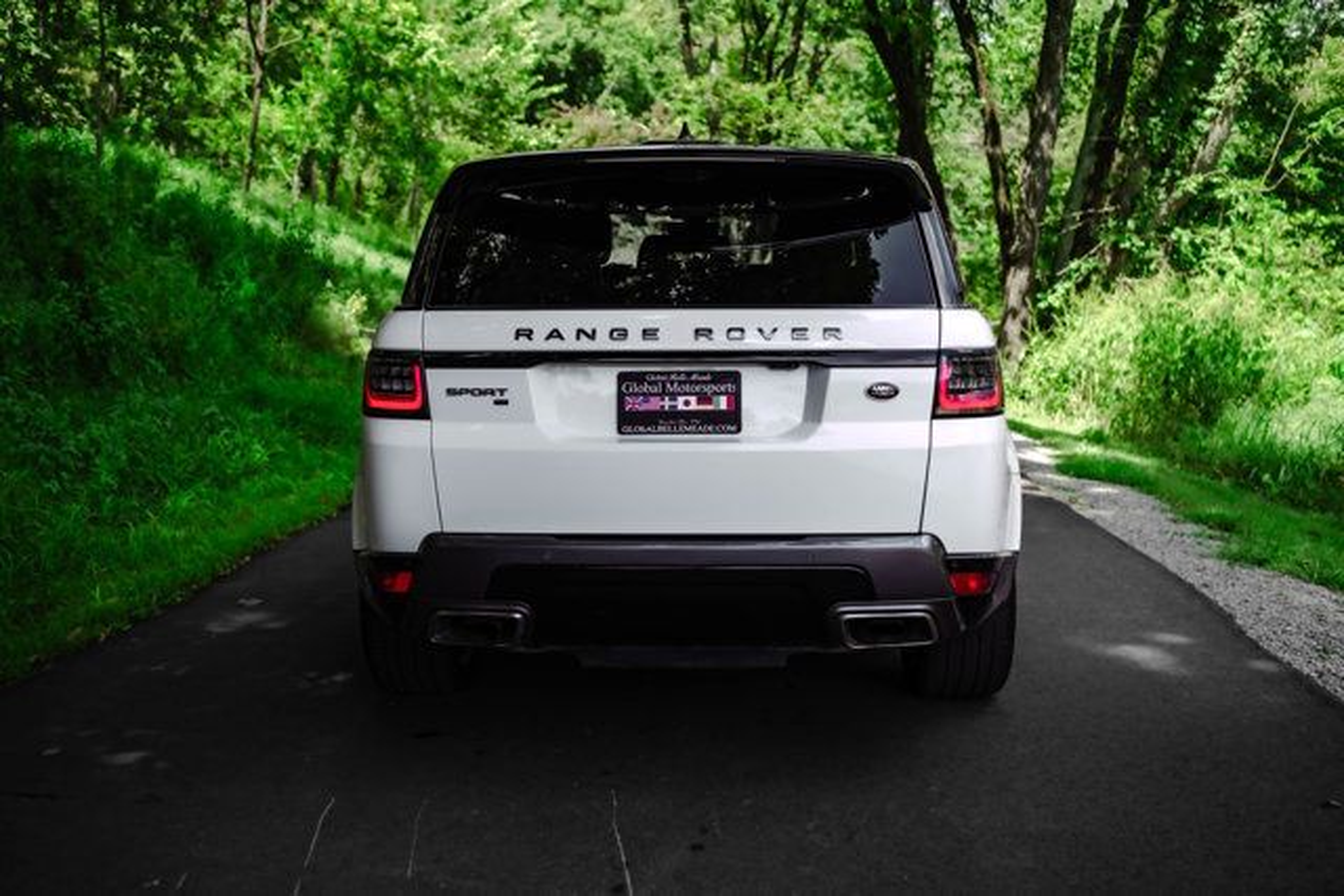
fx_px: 1568
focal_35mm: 42
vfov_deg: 31.9
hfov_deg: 46.4
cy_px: 448
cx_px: 672
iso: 500
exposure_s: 1/1600
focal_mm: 42
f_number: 3.5
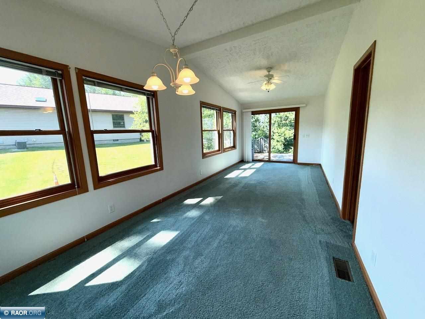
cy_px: 160
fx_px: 172
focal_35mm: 14
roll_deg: +1.8
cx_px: 212
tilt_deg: -8.7
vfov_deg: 85.7
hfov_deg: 102.1
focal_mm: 2.22
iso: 16
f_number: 2.2
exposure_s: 1/159
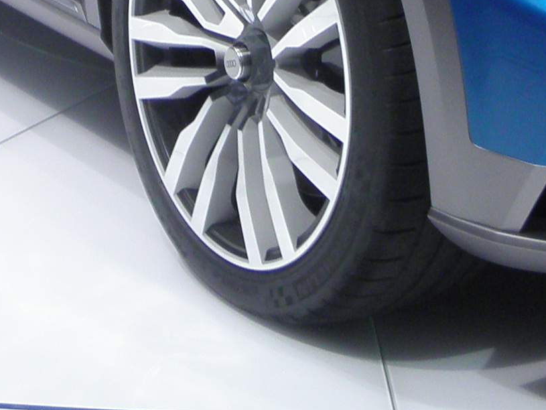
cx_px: 190
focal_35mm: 146
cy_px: -307
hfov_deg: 13.5
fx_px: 2304
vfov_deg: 9.7
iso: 100
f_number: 3.6
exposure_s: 1/125
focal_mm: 5.5
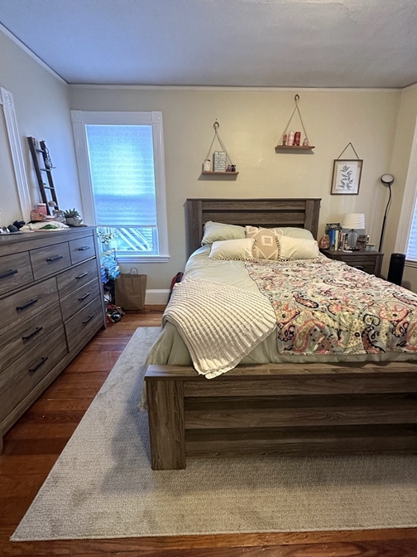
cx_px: 216
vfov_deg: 94.5
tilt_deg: -15.1
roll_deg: +0.9
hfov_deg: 78.1
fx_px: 257
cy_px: 273
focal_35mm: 16
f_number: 2.2
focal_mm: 2.22
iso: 500
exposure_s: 1/60
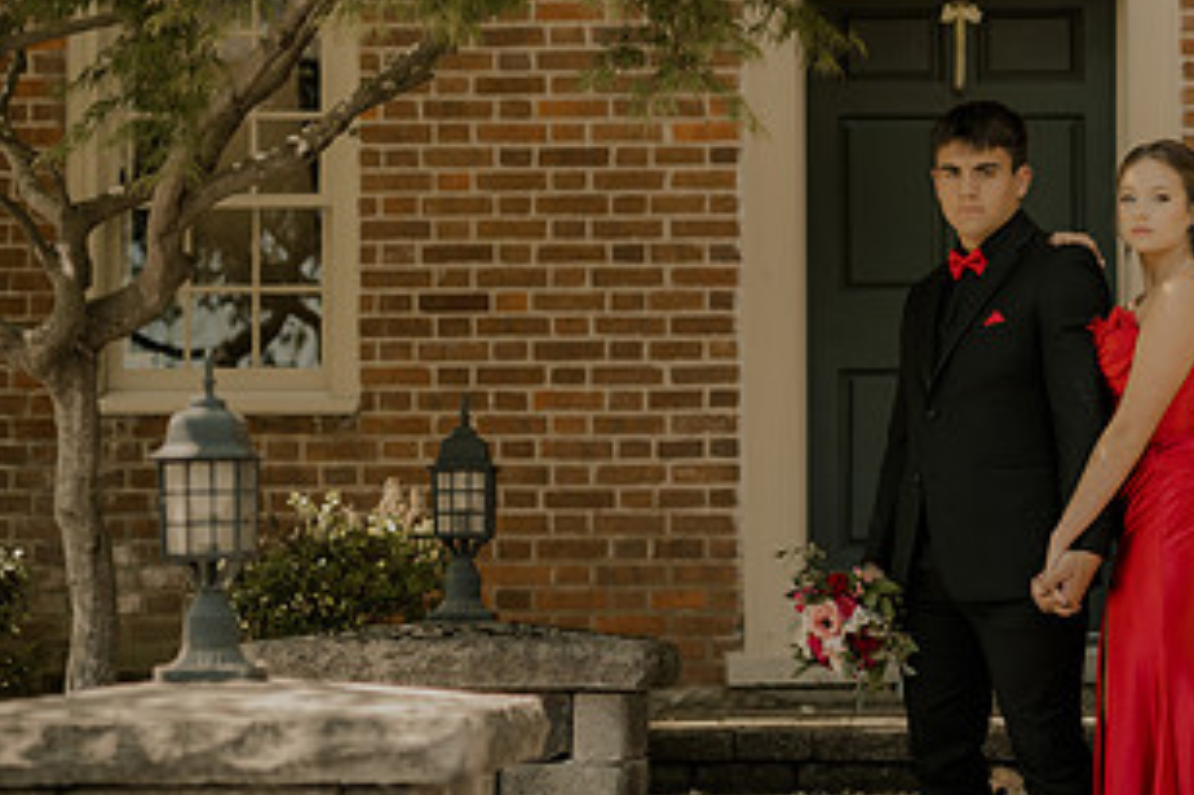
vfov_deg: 13.5
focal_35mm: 101
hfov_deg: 20.1
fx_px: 3348
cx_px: 865
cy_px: 427
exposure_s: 1/1000
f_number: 1.4
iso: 100
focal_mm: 50
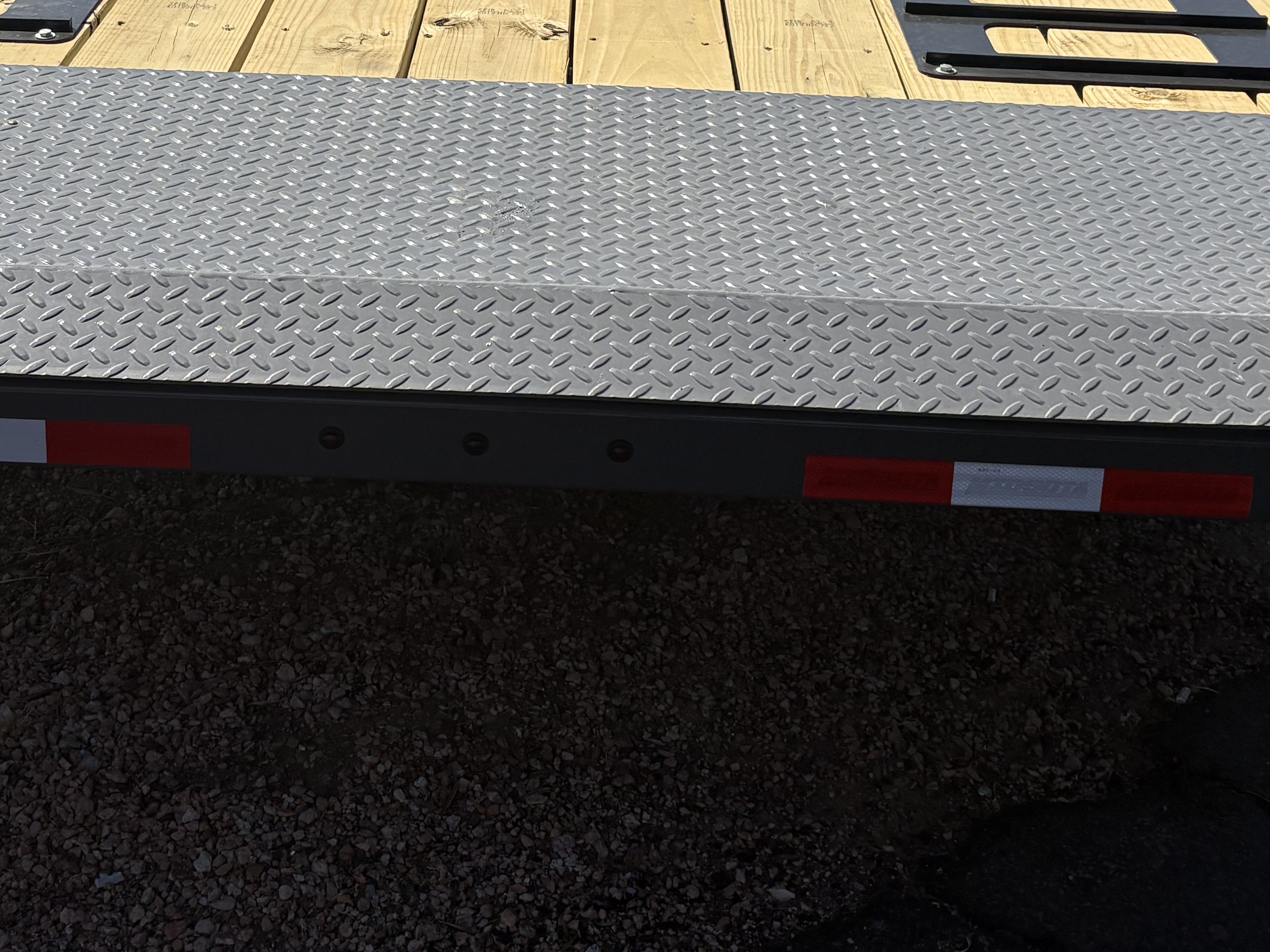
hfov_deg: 33.1
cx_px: 508
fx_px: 2128
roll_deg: -2.4
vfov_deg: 24.1
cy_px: 2
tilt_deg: -16.4
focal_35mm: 58
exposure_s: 1/5348
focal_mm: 5.96
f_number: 1.6
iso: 50
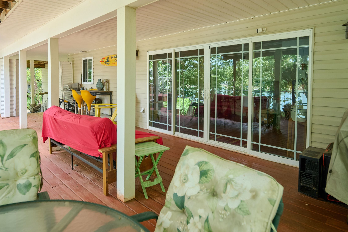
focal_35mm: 22
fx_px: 213
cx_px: 155
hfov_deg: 78.3
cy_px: 88
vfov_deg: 56.6
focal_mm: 16
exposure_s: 1/200
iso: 2500
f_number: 3.2
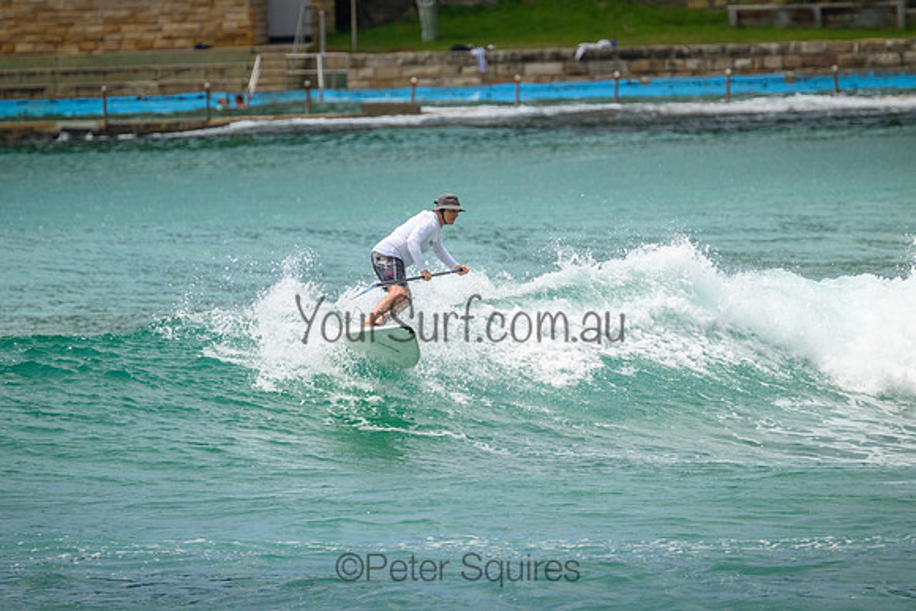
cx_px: 458
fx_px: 20359
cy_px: 306
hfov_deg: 2.6
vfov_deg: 1.7
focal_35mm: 800
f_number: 11
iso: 1000
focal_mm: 800
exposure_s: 1/2000
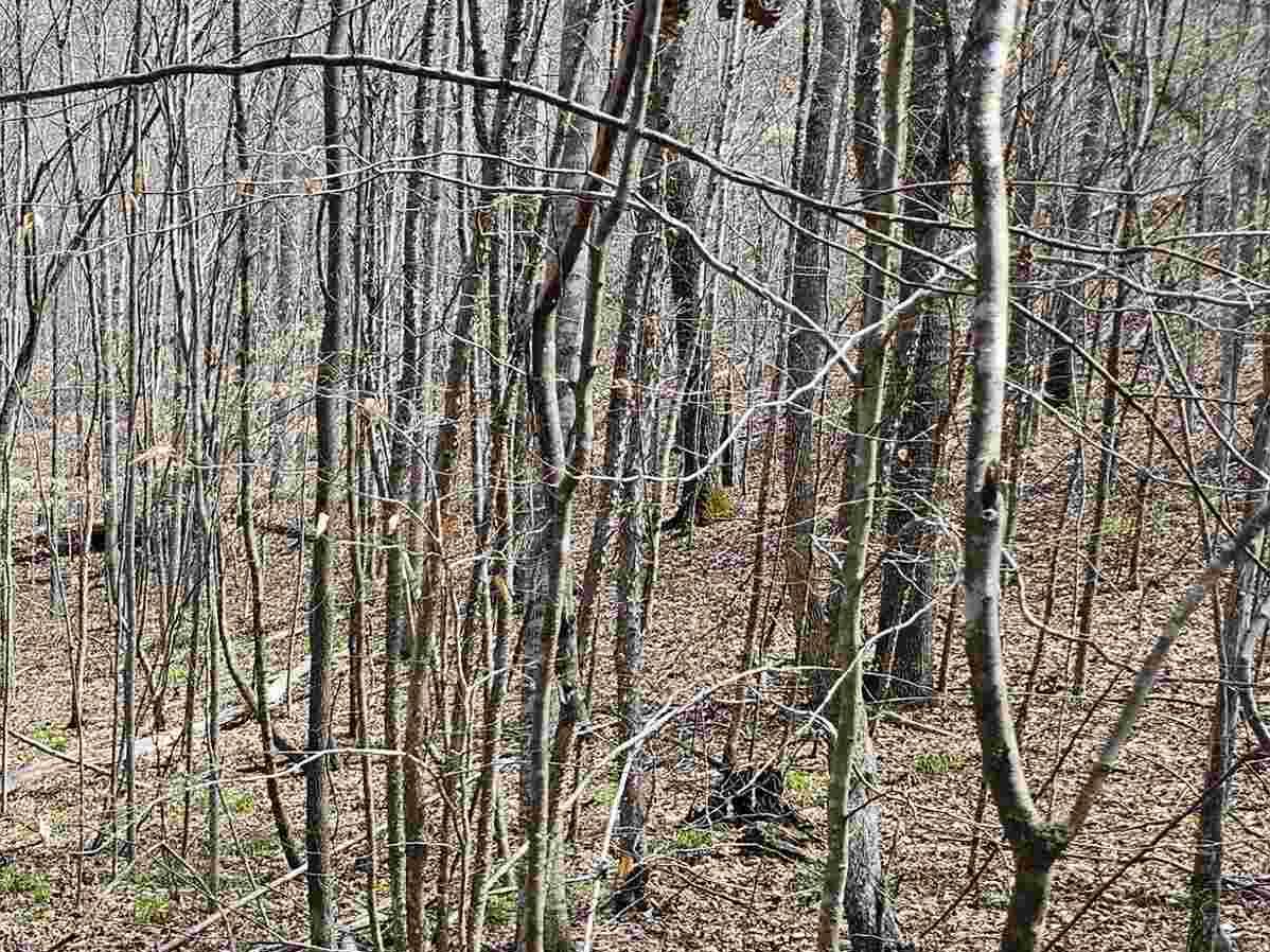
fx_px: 2164
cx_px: -357
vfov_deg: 22.9
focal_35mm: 59
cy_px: 1128
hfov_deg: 27.6
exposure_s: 1/200
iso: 25
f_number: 1.8
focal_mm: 5.4
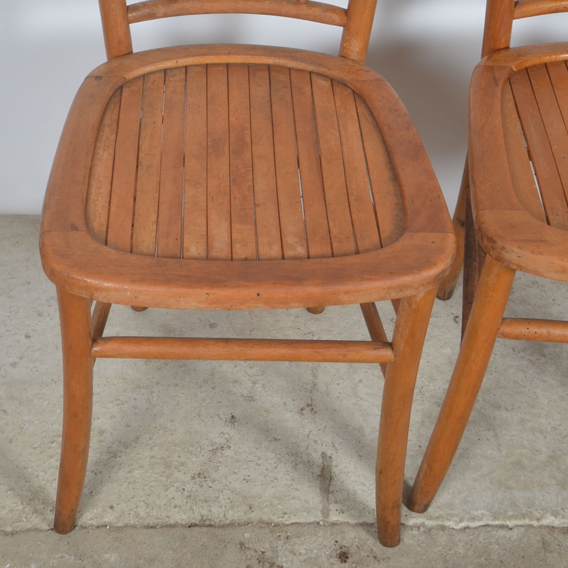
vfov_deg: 26.1
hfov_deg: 26.5
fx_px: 1207
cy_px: 125
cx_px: 247
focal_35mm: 65
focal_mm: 22
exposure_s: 1/125
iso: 100
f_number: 11
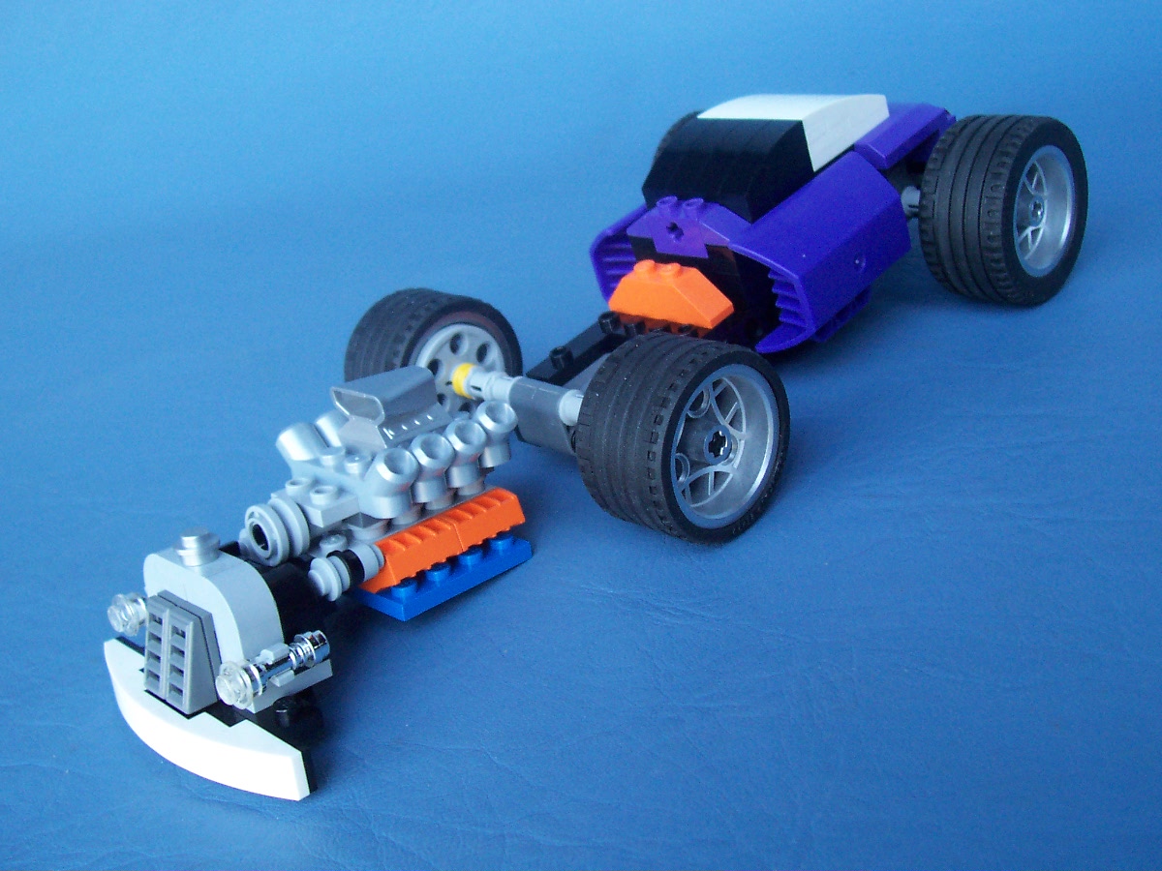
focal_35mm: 37
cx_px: 581
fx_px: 1242
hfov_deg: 50.1
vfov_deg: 38.7
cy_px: 436
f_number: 2.8
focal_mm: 5.6
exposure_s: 1/10
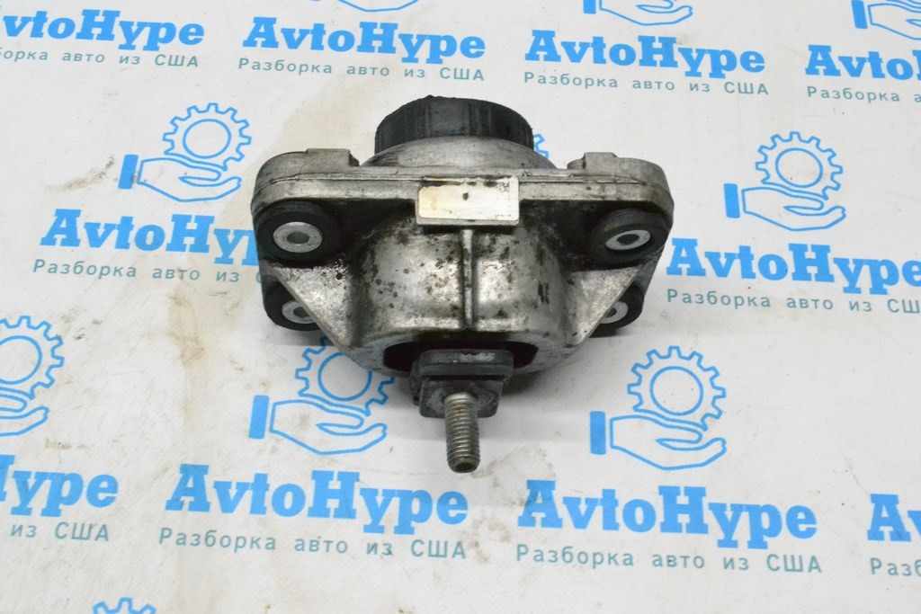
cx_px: 460
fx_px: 1075
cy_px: 307
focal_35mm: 42
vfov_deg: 31.9
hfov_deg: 46.4
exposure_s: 1/160
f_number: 11
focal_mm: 28
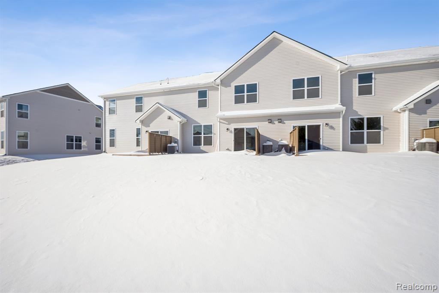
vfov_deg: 81.2
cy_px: 146
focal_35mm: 14
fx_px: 171
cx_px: 220
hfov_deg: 104.2
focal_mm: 14
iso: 50
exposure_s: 1/100
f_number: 9
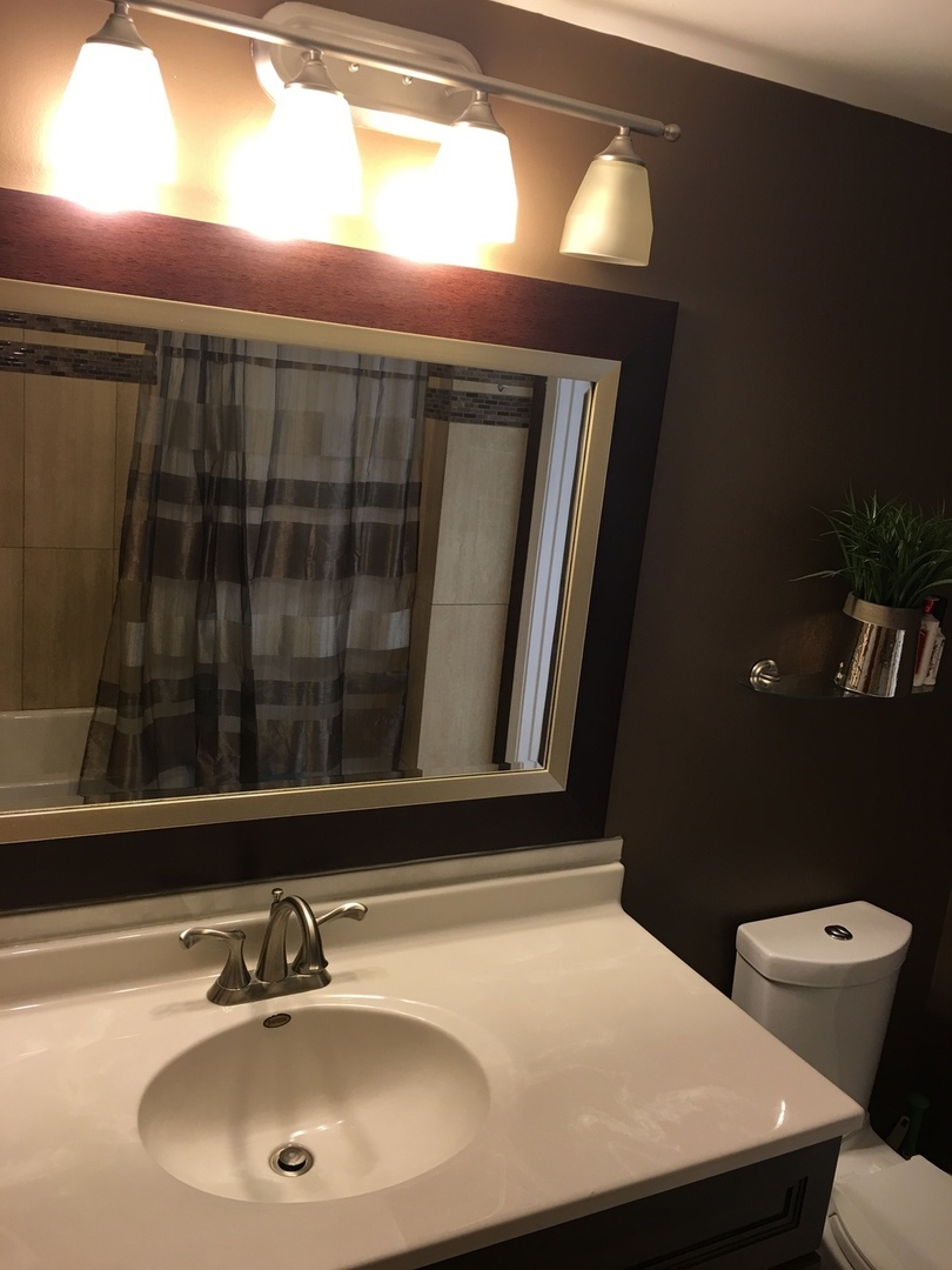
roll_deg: -6.7
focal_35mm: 29
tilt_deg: -13.2
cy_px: 635
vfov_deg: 61.7
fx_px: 1063
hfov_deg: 48.2
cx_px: 476
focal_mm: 4.15
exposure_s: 1/15
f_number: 2.2
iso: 25
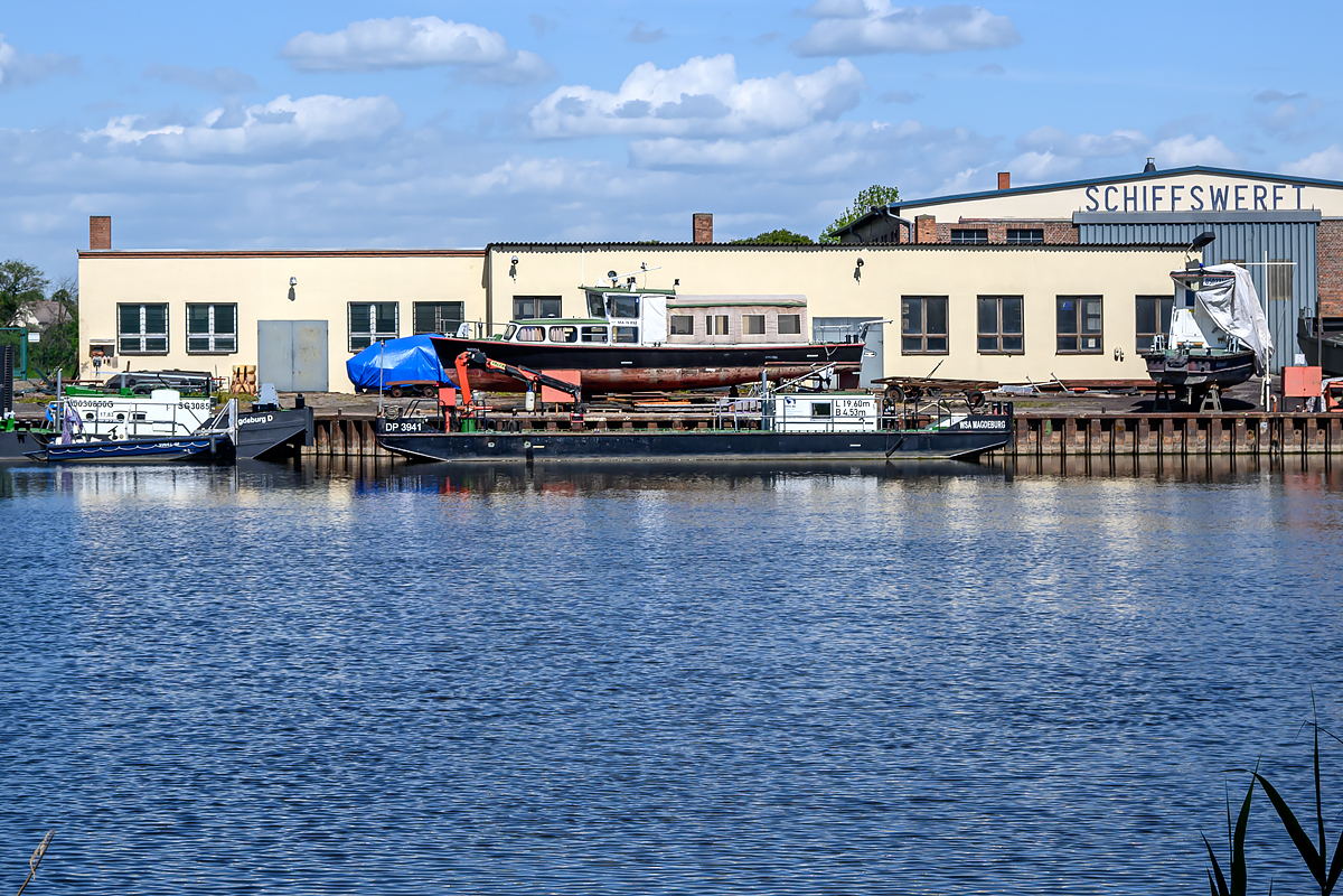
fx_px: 2798
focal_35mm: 75
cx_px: 672
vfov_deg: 18.2
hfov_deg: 27.0
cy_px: 448
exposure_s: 1/1600
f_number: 7.1
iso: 200
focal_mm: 50
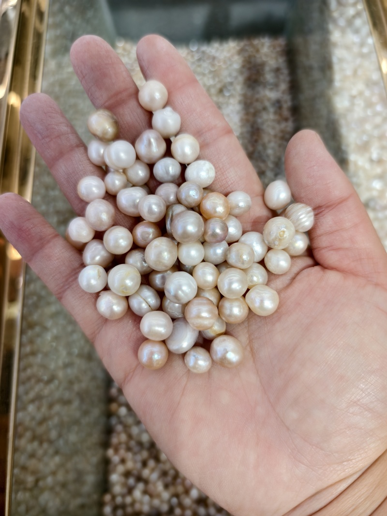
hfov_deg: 58.9
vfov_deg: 73.9
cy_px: 258
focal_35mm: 23
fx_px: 343
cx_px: 194
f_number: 1.57
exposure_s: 1/170
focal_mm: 5.6
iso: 71
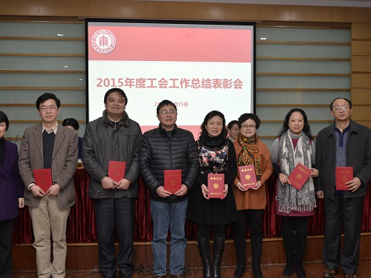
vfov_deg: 36.0
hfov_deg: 46.8
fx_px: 429
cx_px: 187
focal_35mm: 40
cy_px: 144
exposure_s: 1/90
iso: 800
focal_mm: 31
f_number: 4
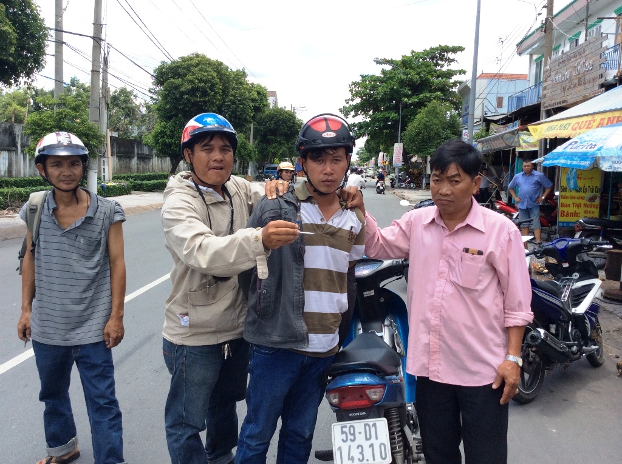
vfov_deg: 42.8
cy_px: 232
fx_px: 592
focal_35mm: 33
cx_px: 311
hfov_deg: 55.4
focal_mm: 3.3
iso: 32
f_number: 2.4
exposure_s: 1/752
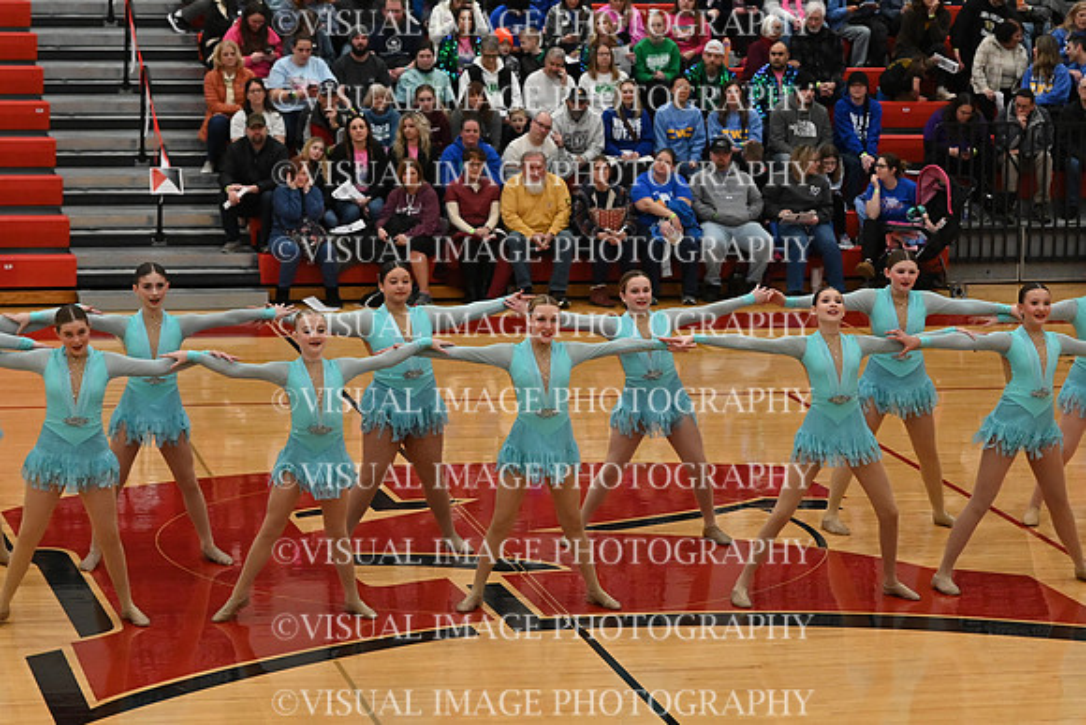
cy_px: 362
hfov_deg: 19.5
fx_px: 3168
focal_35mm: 105
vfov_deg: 13.0
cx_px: 543
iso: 5000
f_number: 4
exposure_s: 1/400
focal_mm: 70
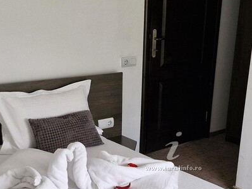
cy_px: 149
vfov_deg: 24.4
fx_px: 429
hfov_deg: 32.4
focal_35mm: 59
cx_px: 172
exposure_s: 1/100
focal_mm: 5.54
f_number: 1.8
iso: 250
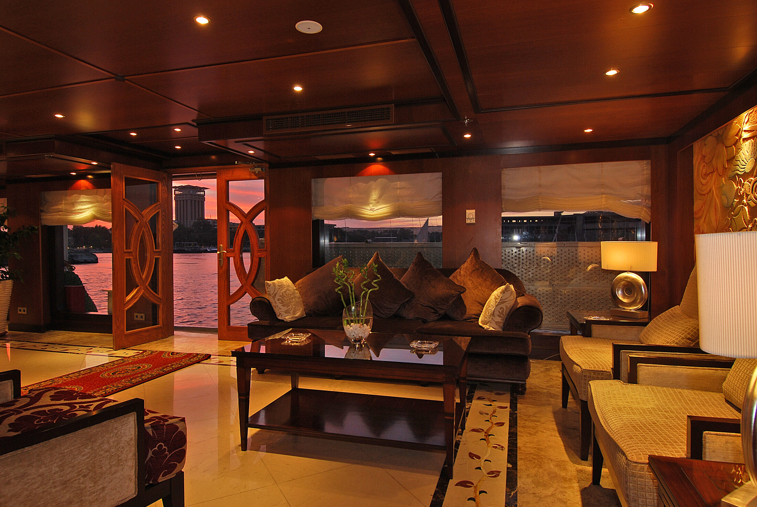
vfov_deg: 59.6
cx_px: 377
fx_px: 442
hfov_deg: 81.1
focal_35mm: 21
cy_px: 249
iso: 100
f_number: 8
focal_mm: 12
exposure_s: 1/4
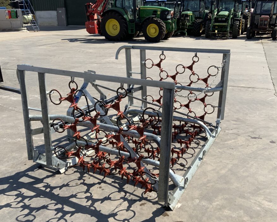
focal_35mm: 33
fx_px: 271
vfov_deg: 44.6
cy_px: 116
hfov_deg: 54.2
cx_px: 142
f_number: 1.8
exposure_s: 1/1848
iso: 16
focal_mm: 3
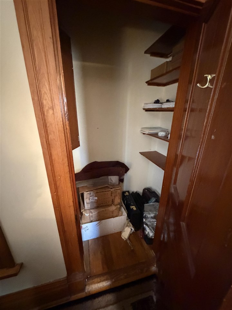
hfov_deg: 85.7
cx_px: 116
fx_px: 125
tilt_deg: -18.4
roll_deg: -0.5
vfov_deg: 102.1
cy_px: 155
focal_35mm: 14
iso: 1600
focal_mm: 2.22
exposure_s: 1/37
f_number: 2.2
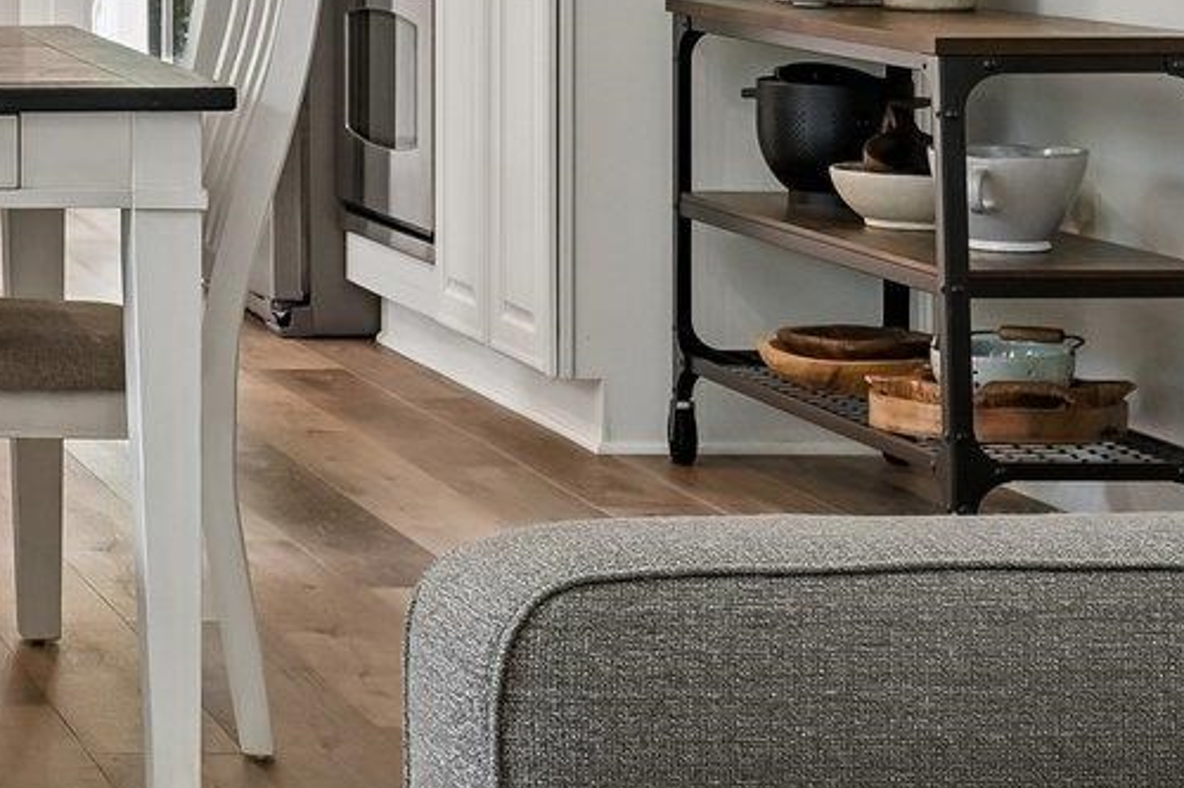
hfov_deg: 15.3
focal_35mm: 123
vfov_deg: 10.9
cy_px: -195
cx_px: -623
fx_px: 4044
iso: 400
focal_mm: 30
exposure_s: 1/13
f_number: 8
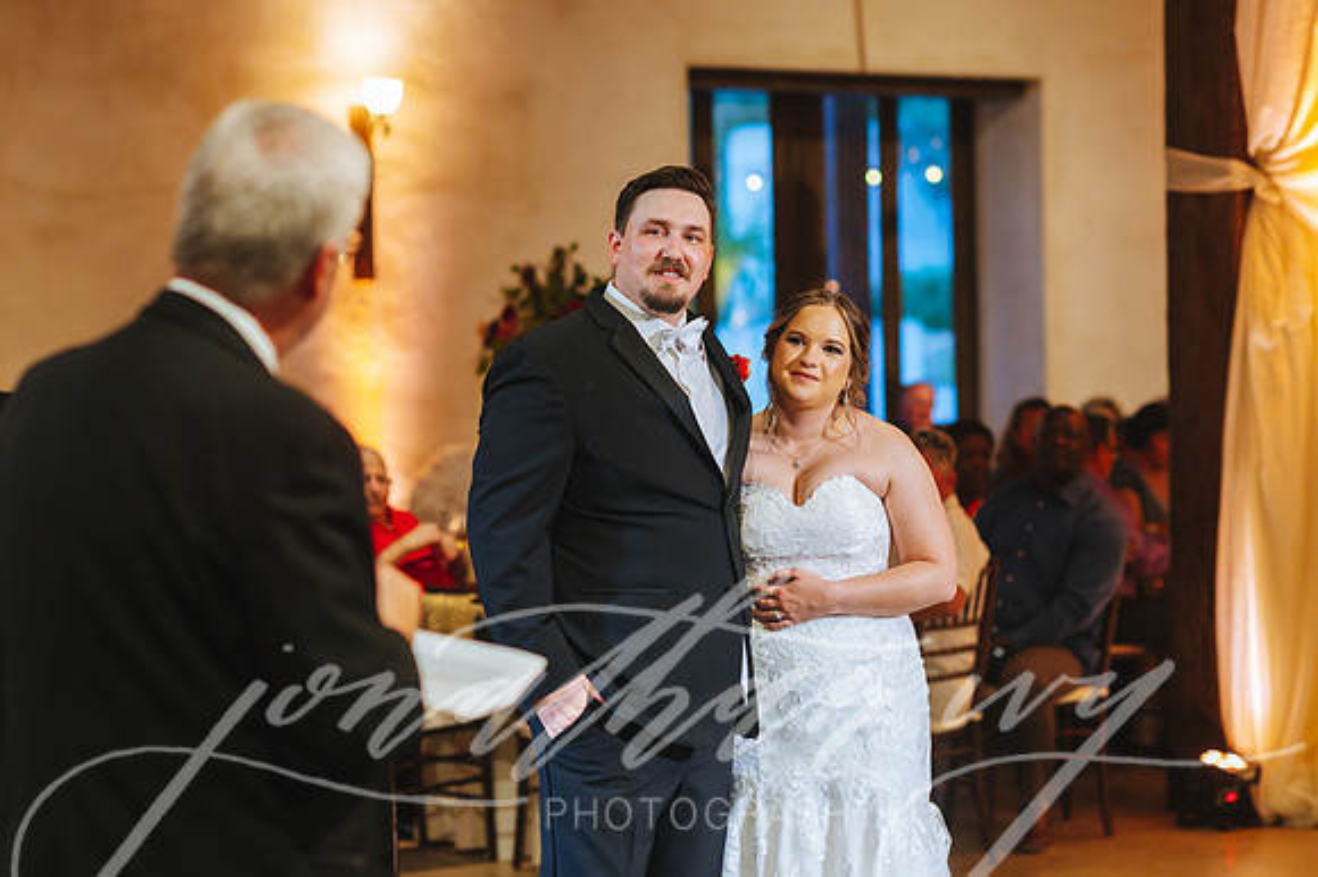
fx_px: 3420
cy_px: 438
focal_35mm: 93
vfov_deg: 14.6
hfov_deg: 21.8
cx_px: 593
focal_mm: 85
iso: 2500
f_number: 2.8
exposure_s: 1/160
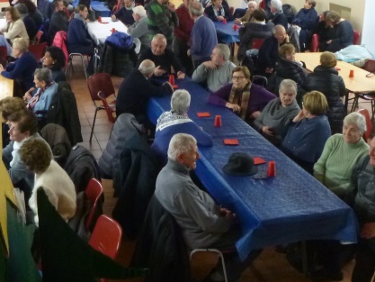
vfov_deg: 25.4
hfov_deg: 33.7
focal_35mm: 57
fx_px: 618
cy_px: 70
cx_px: 165
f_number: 3.9
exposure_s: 1/15
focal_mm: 4.5
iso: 400
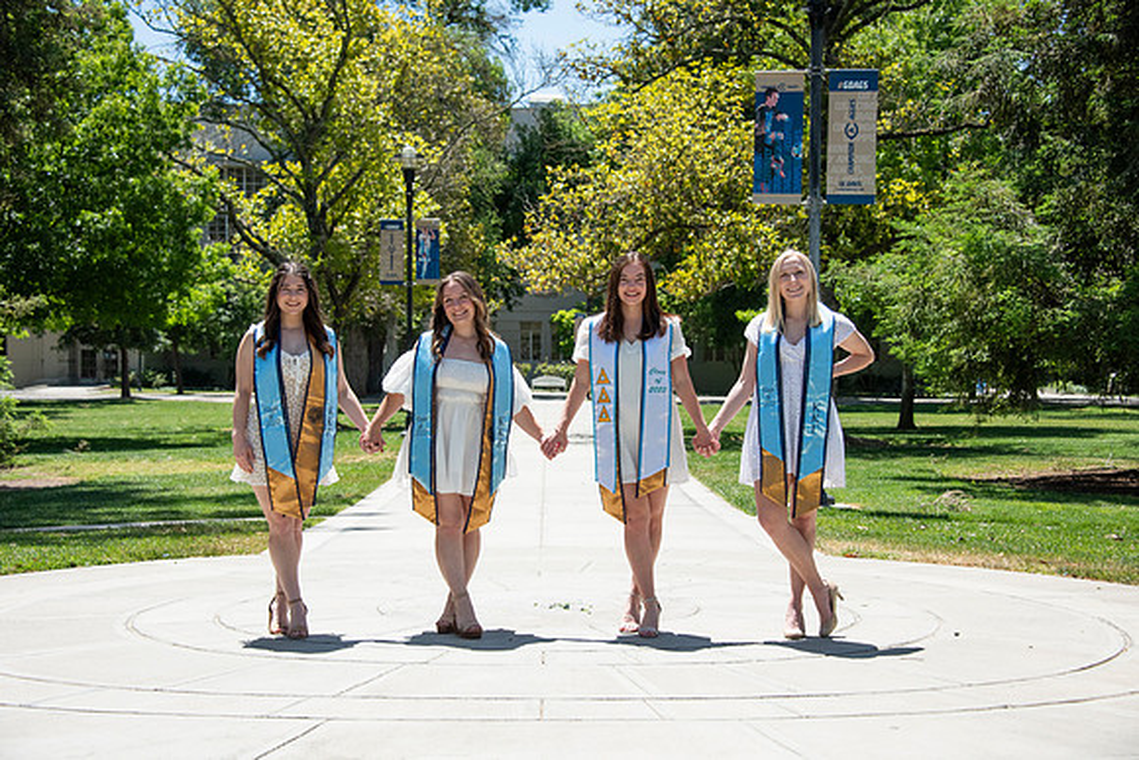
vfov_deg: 21.9
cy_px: 380
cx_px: 570
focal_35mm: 62
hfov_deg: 32.4
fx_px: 1962
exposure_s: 1/2500
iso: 500
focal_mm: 62
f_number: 5.6
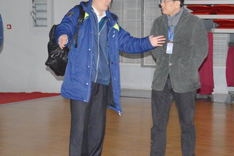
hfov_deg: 18.9
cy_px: 72
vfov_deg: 12.7
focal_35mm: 108
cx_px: 159
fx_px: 702
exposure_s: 1/60
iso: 3200
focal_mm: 38
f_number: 4.5
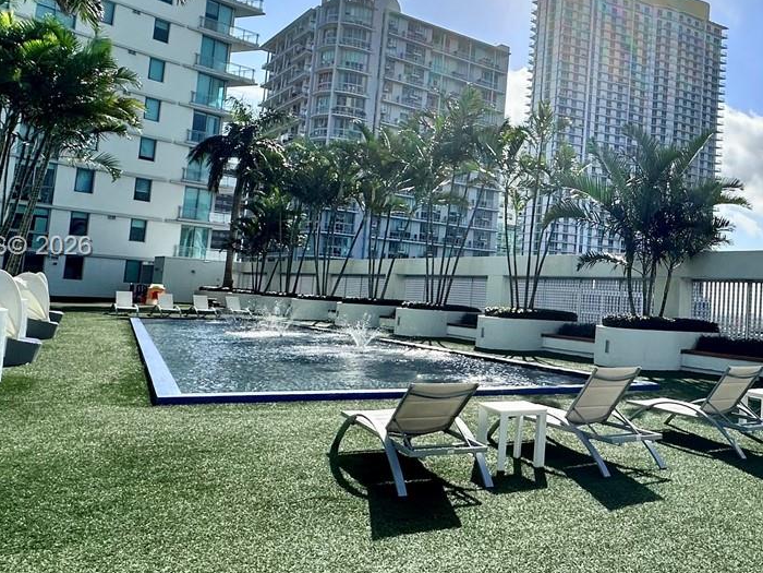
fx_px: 705
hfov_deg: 52.6
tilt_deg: +3.6
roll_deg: -4.4
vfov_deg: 44.1
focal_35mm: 32
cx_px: 625
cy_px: 248
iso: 50
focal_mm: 2.22
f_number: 2.2
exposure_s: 1/3509
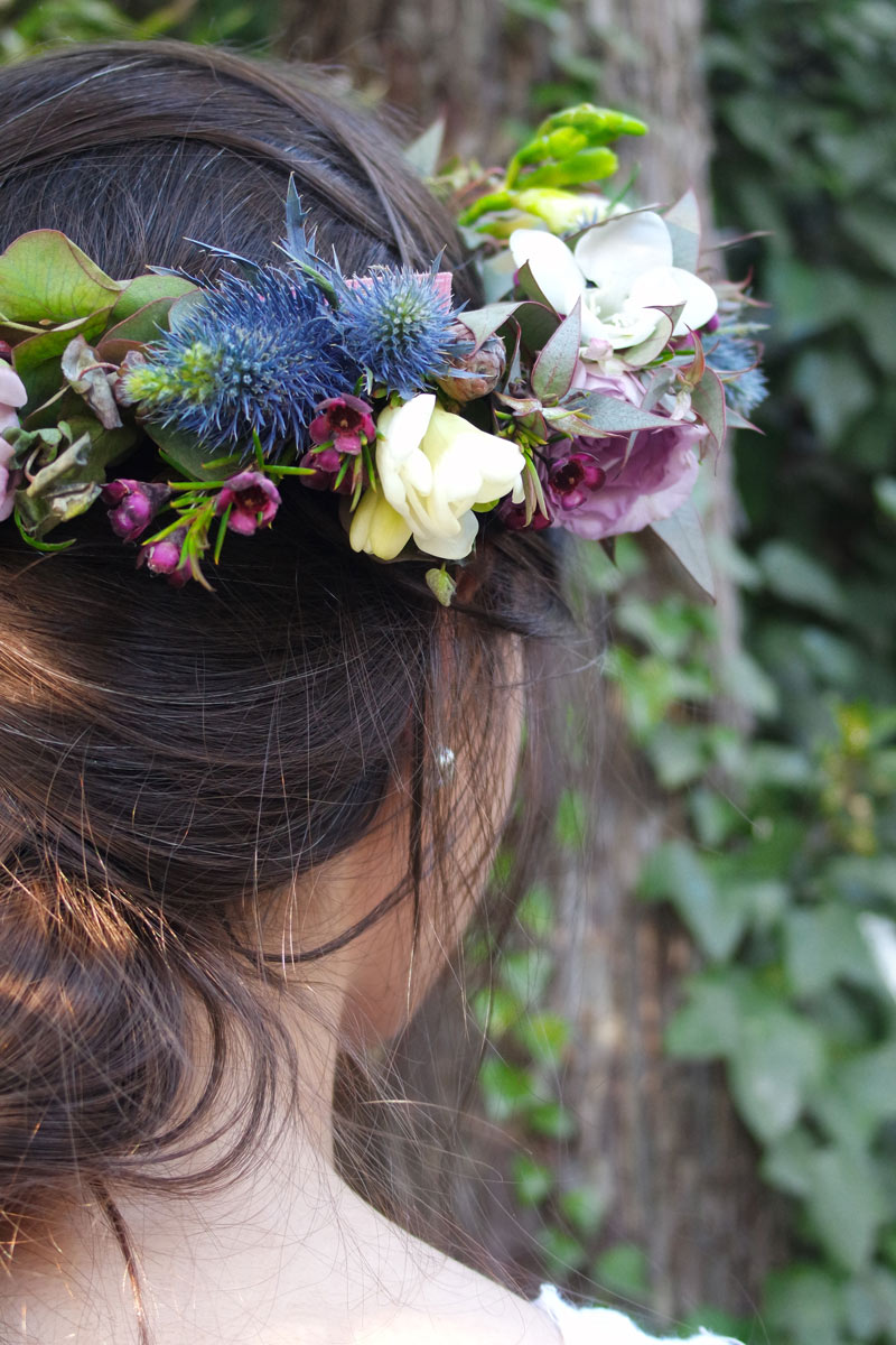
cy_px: 672
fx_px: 2016
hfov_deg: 25.1
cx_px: 448
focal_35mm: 54
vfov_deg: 36.9
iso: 800
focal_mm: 20
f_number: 3.5
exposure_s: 1/60
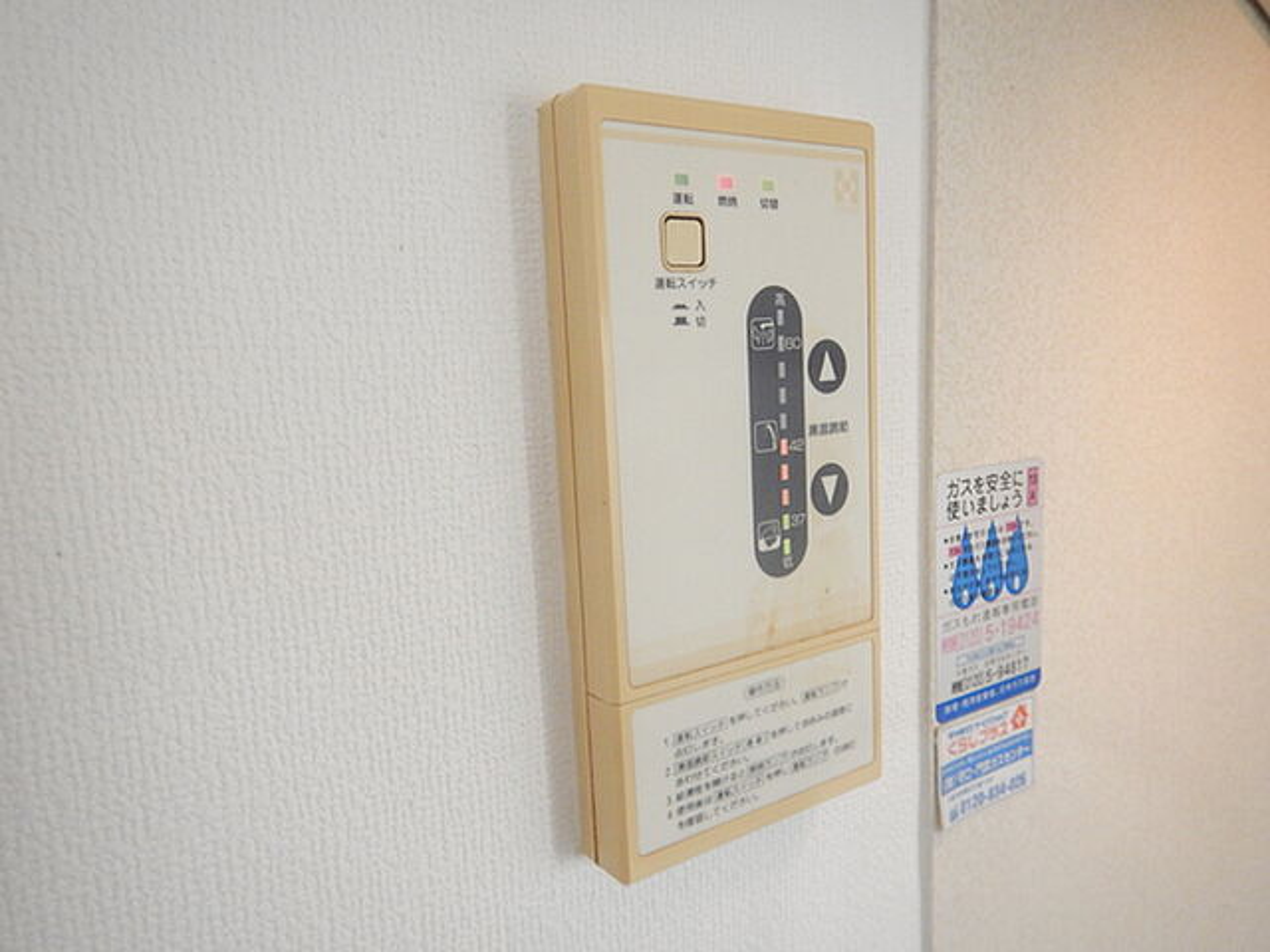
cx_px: 635
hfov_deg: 71.6
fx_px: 881
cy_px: 476
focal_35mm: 24
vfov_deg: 56.8
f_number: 2.8
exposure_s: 1/30
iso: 400
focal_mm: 4.3
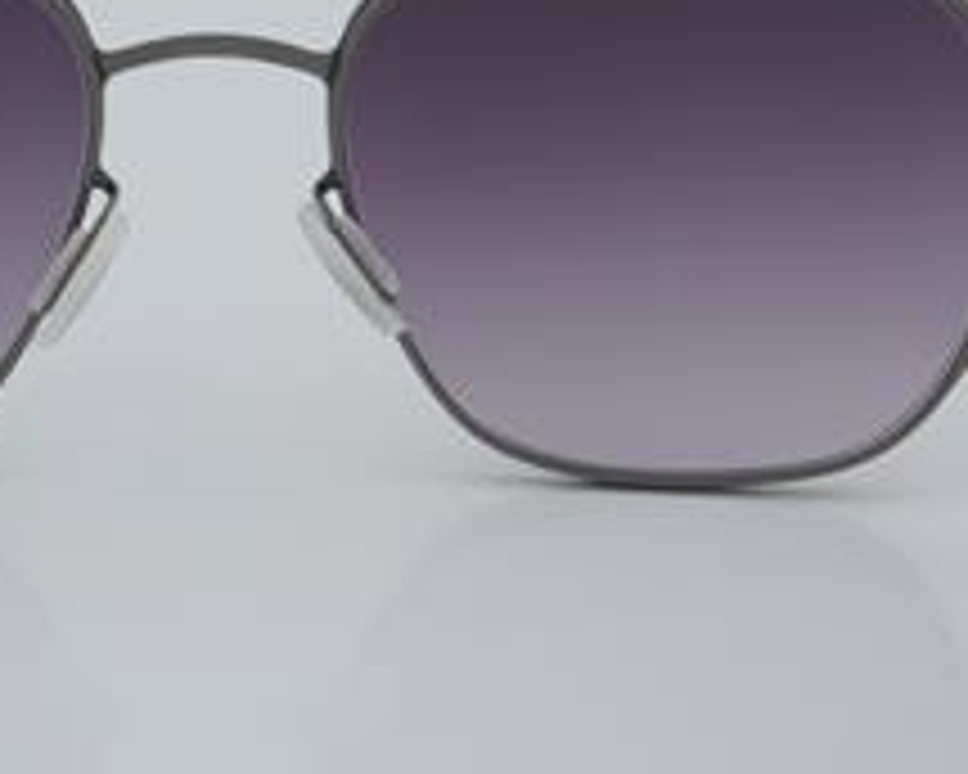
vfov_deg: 10.7
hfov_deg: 13.3
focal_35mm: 144
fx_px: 4122
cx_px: 221
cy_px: 184
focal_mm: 55
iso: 100
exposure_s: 1/4
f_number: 32
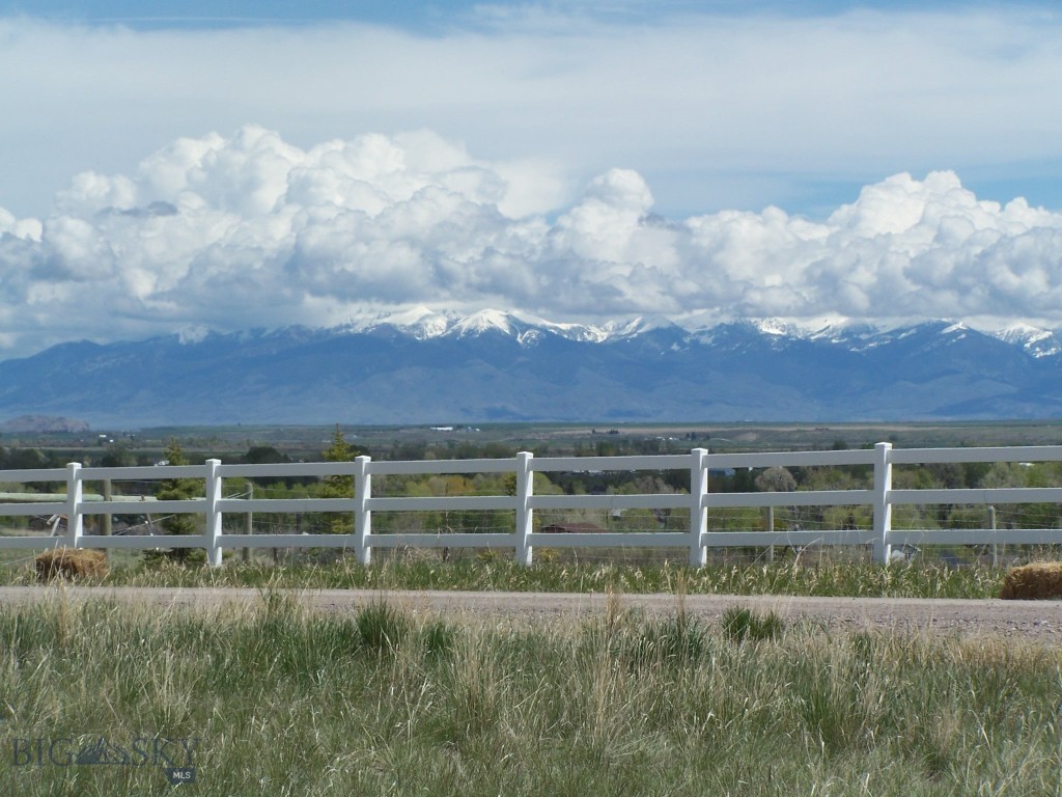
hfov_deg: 14.2
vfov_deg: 10.7
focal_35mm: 139
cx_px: 531
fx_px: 4264
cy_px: 398
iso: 80
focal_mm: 23.1
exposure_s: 1/750
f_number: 6.3
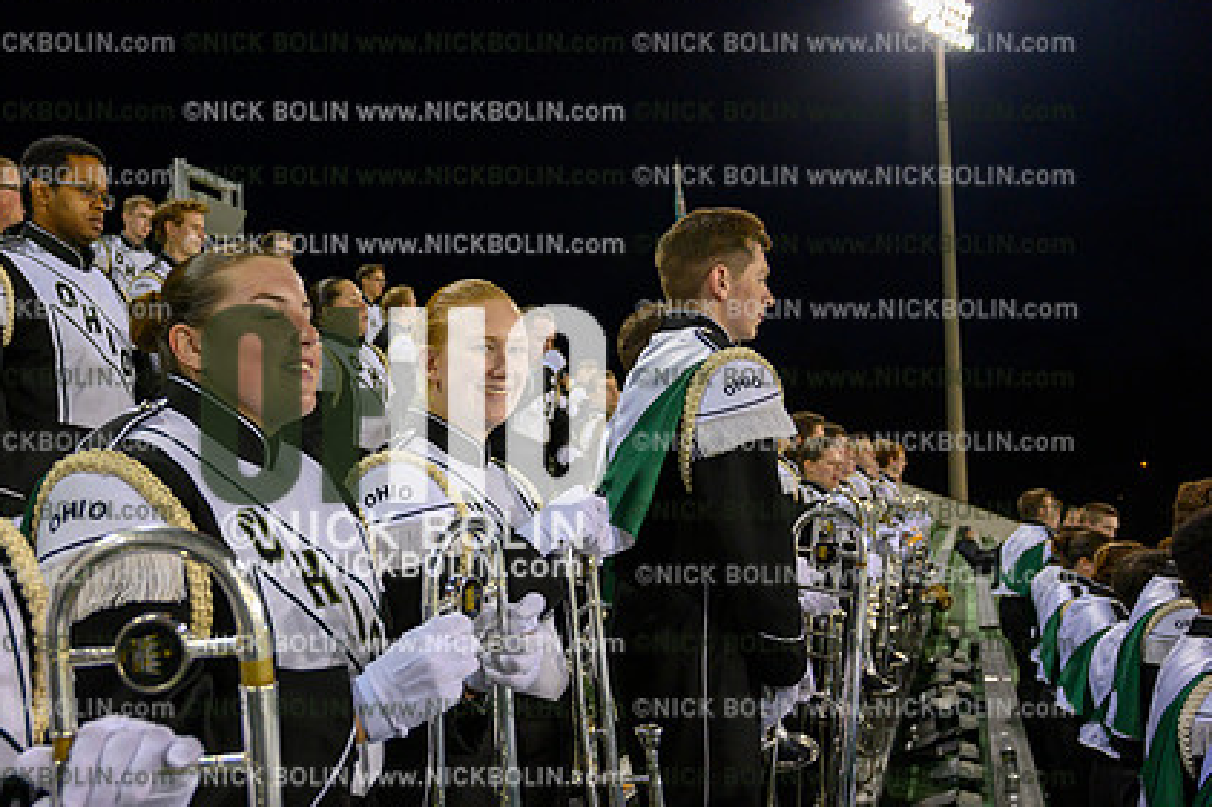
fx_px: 1111
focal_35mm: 33
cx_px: 402
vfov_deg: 39.9
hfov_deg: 56.0
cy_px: 444
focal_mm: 24
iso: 2000
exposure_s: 1/250
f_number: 4
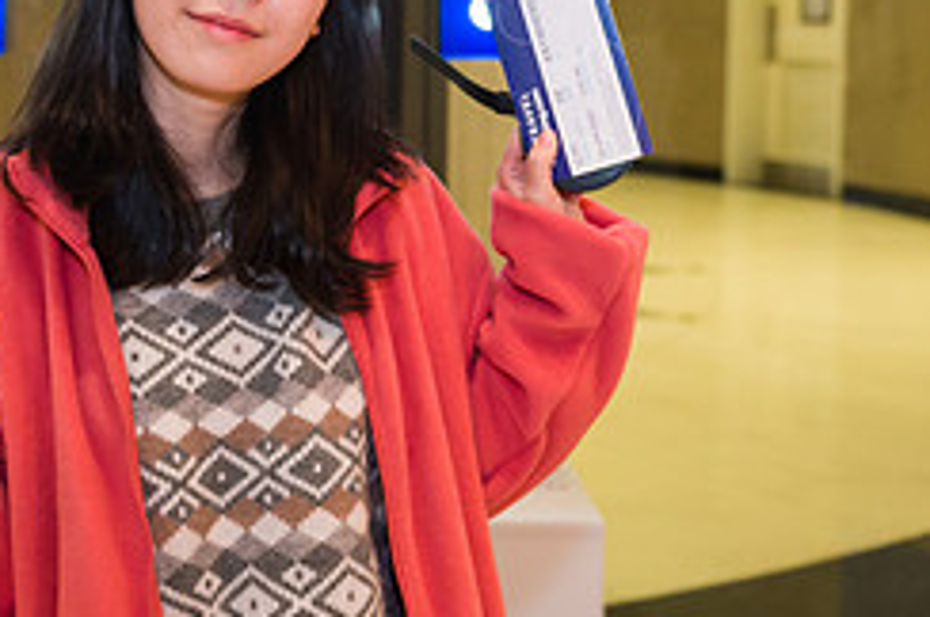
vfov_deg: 17.9
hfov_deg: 26.7
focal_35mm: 75
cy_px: 73
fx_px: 1935
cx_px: 244
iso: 1600
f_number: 4
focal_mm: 28
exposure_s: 1/200
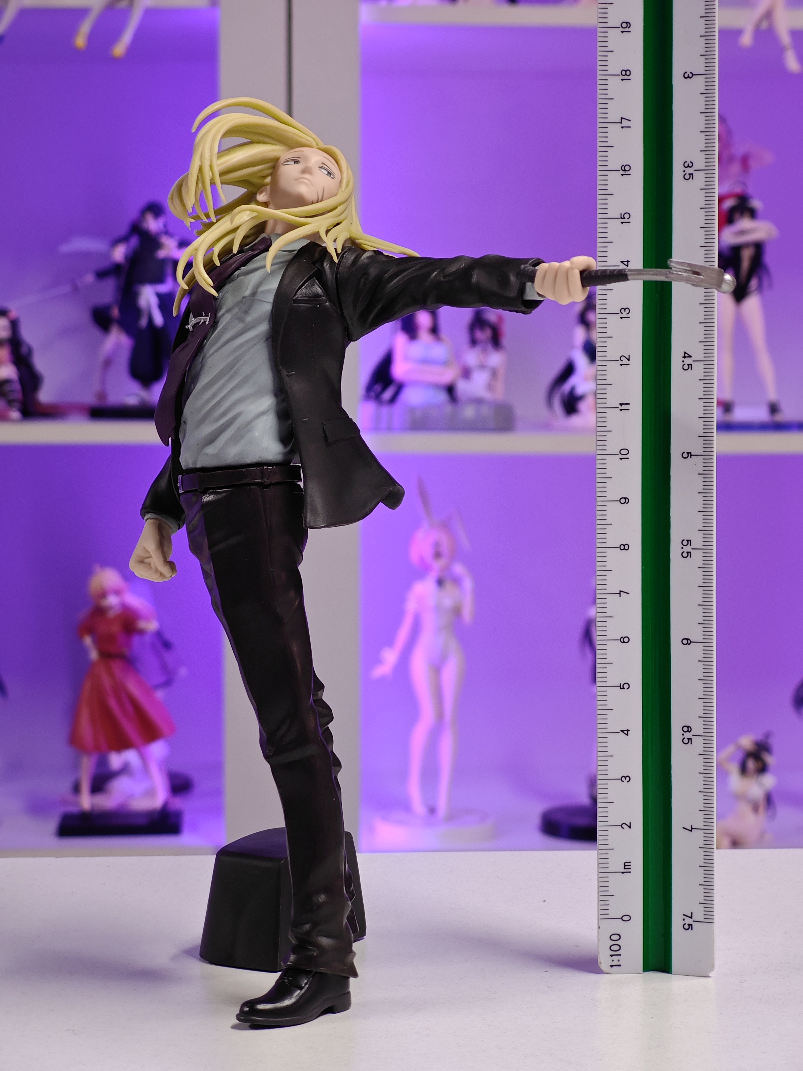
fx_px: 2474
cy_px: 536
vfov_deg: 24.4
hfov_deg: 18.4
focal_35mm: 80
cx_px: 402
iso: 400
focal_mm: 7.48
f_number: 2.4
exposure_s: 1/20.1
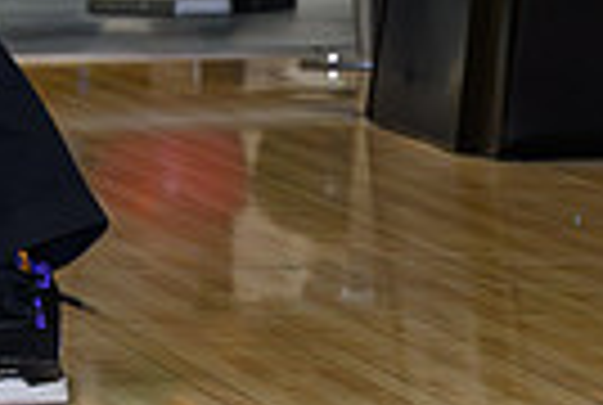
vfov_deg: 2.6
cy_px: -316
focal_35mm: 538
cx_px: 317
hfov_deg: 3.8
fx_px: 9032
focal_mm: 82
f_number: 4.5
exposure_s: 1/200
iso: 1250
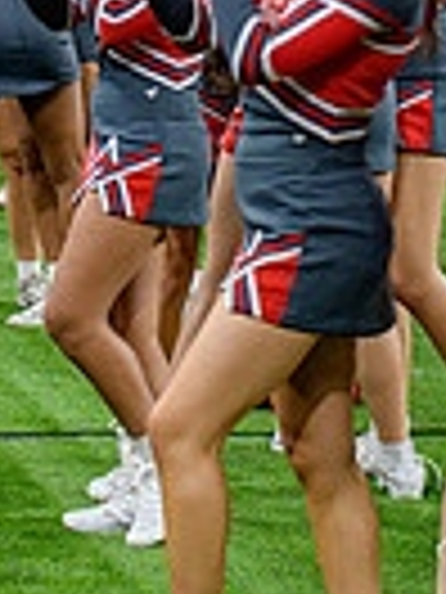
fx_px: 3951
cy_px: -220
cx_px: 135
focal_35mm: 230
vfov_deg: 8.5
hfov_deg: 6.5
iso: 1000
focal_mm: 70
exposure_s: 1/400
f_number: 2.8
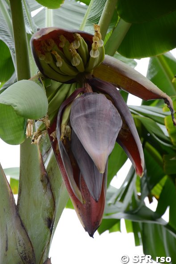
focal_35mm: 130
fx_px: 949
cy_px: 132
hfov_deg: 10.6
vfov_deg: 15.8
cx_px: 88
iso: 200
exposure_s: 1/60
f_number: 5.6
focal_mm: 85
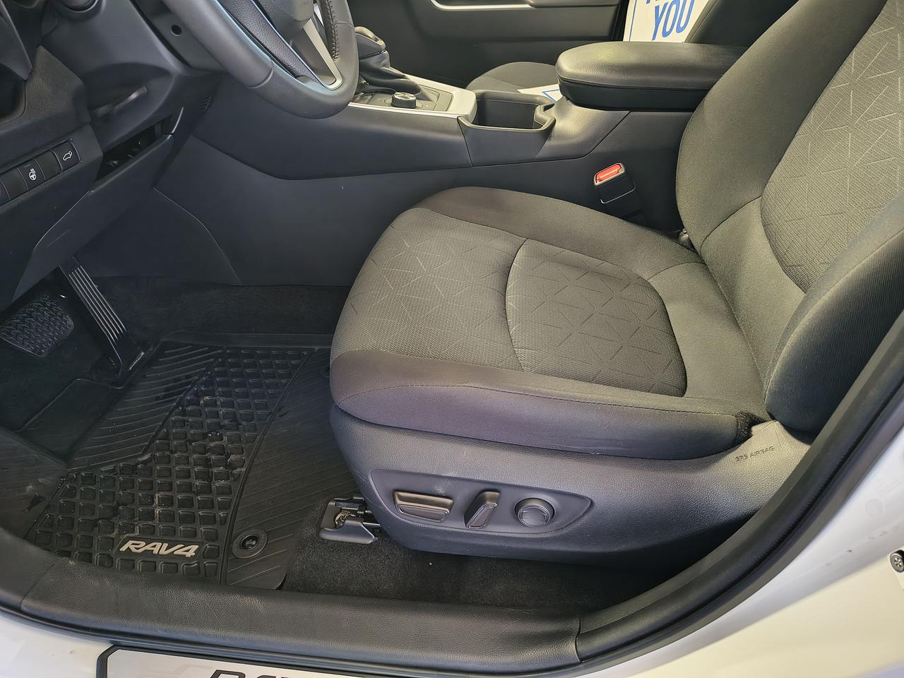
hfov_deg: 71.6
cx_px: 452
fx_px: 627
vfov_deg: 56.8
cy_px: 339
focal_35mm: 24
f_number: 1.8
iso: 1104
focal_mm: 5.56
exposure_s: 1/60
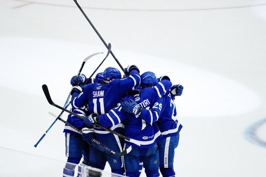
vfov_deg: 3.9
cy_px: 97
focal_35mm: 348
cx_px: 125
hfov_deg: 5.9
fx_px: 2570
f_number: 2.8
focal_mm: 300
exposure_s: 1/2000
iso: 5000
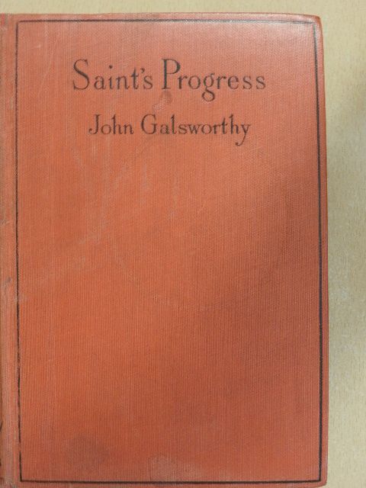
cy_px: 244
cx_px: 183
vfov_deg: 32.2
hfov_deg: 24.4
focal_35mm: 60
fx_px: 846
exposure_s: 1/8
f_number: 4.2
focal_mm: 10.7
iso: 500
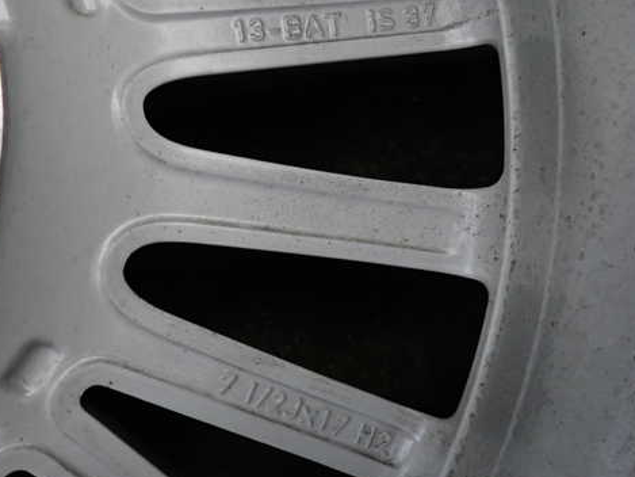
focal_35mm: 32
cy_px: 249
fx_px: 587
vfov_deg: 44.2
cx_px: 278
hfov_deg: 56.6
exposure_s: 1/30
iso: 200
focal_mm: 4.5
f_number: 2
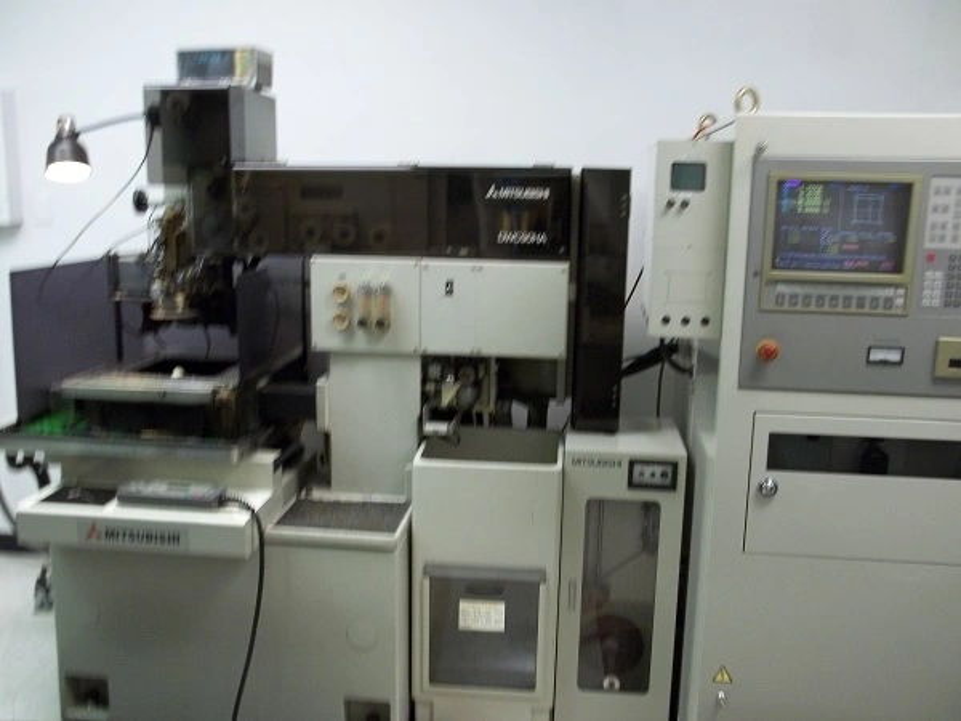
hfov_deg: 55.4
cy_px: 360
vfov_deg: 42.9
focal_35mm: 33
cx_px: 480
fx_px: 916
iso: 160
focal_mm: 5.9
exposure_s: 1/20
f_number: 3.3
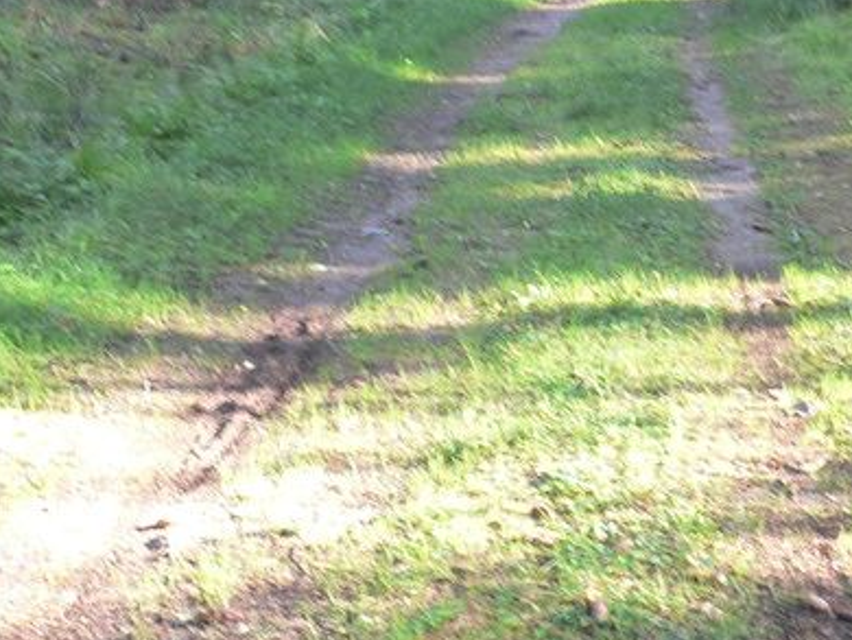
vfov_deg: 22.2
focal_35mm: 65
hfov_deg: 29.2
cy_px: 96
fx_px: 1601
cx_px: 665
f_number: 2.8
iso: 100
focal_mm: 5.8
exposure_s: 1/20
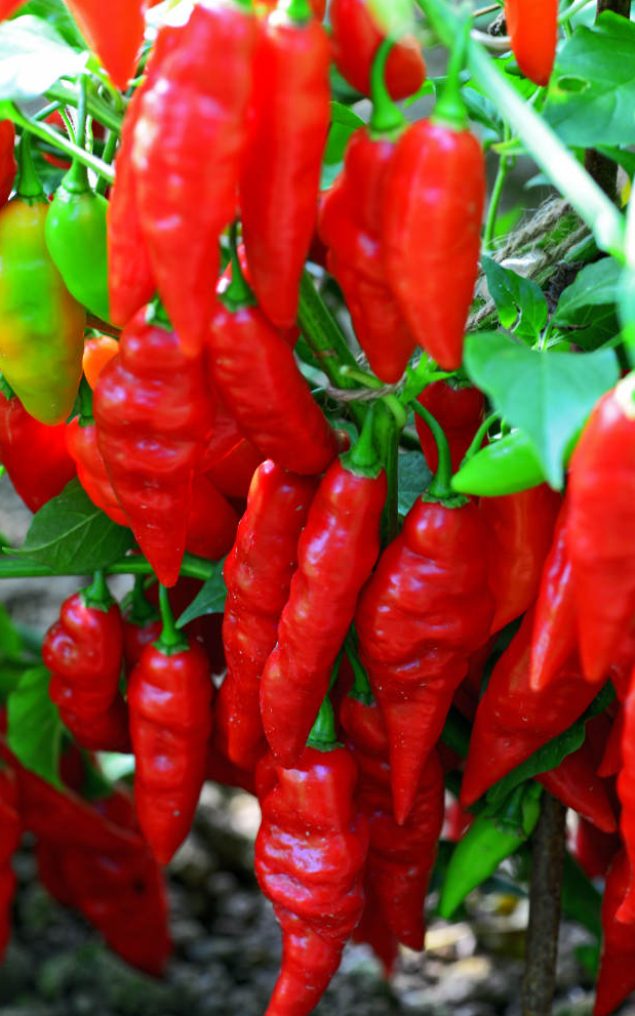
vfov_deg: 19.3
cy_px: 505
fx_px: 2992
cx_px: 328
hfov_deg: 12.1
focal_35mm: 108
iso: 200
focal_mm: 105
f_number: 7.1
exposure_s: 1/20
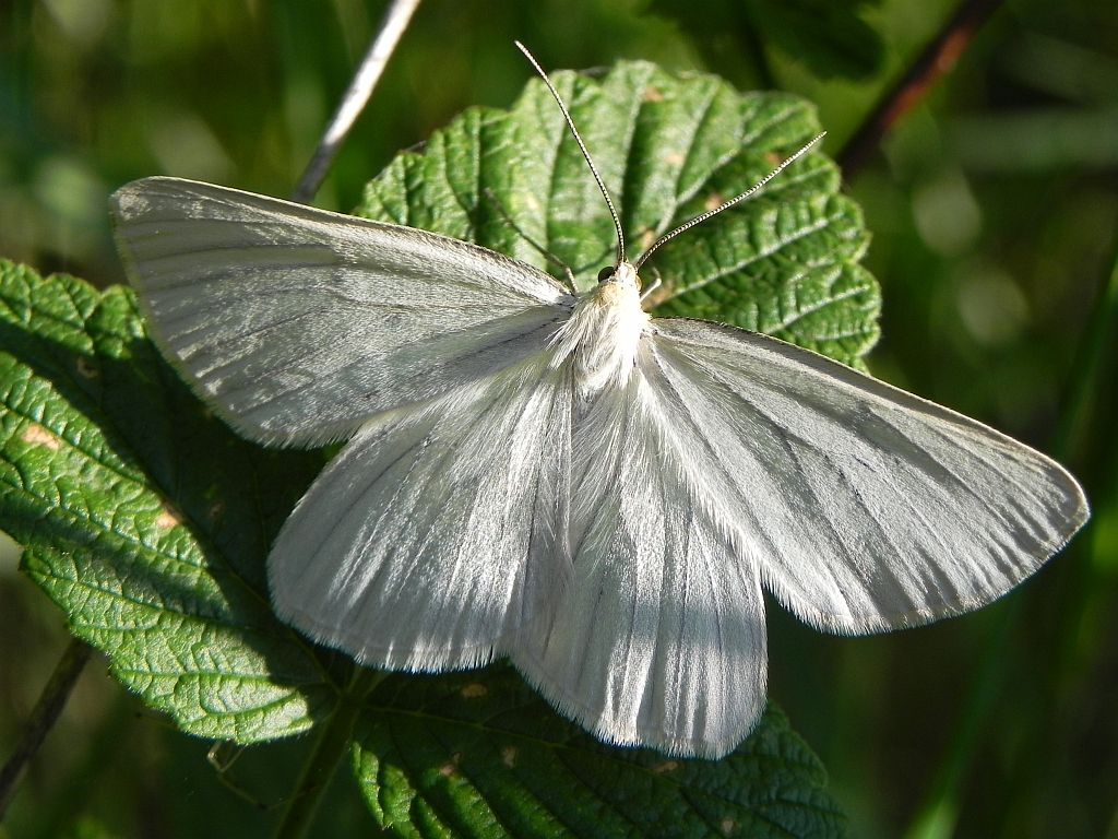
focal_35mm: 105
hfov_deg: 18.7
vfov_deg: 14.1
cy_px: 420
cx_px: 559
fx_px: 3391
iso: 160
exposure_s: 1/480
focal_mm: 18.8
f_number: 4
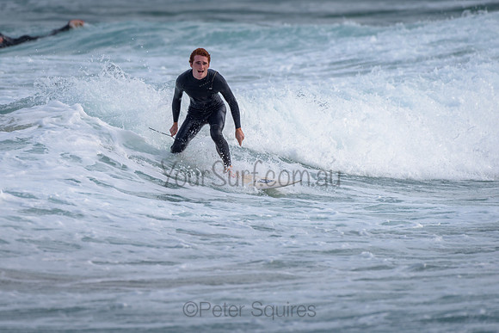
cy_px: 129
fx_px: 8495
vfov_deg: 2.2
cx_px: 193
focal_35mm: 613
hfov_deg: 3.4
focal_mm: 500
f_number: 5.6
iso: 200
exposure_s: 1/2000
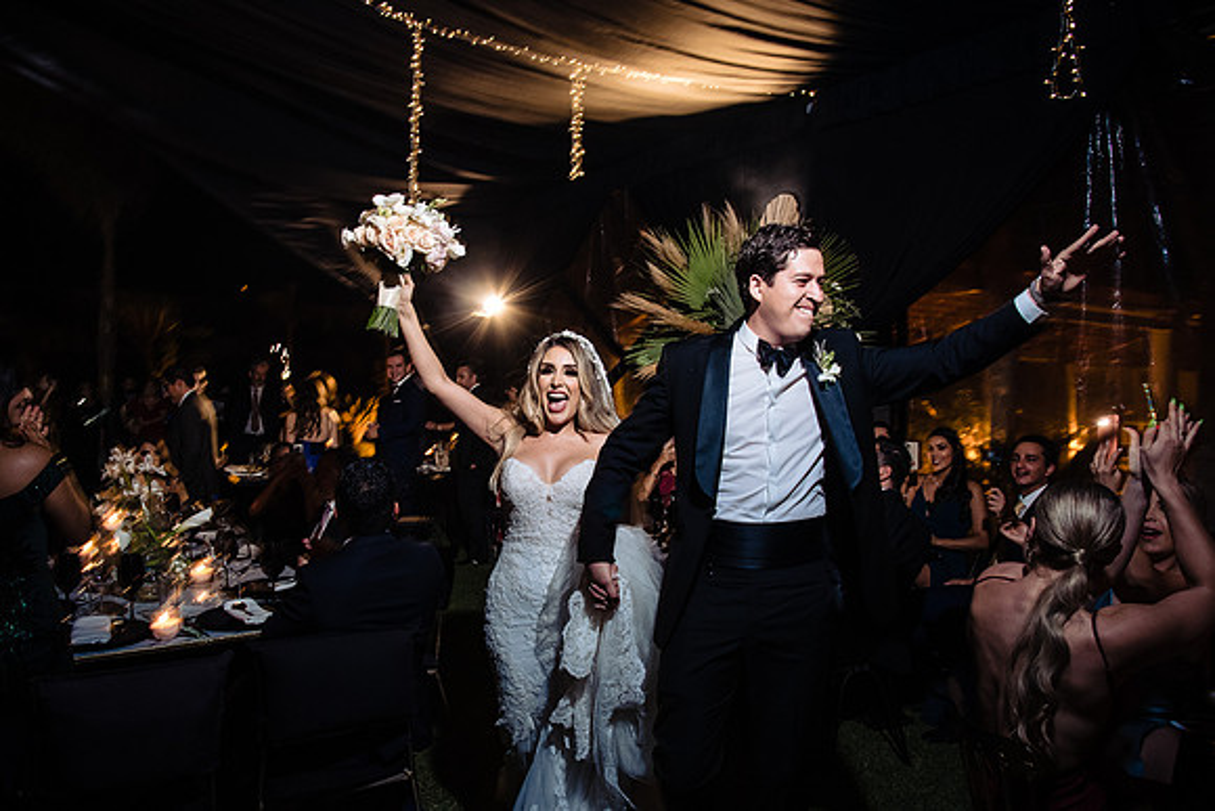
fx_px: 876
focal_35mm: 26
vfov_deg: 49.7
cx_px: 562
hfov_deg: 69.4
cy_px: 407
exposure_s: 1/50
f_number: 7.1
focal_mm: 24
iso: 2000
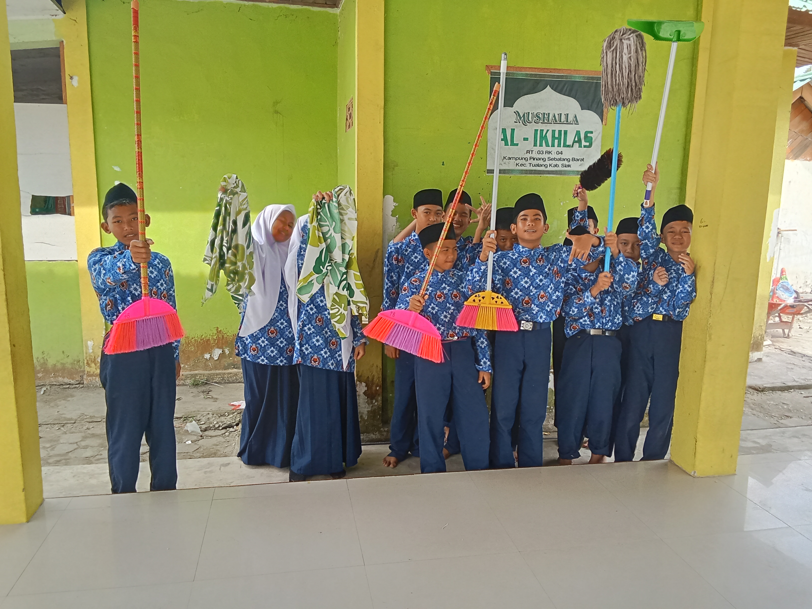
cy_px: 304
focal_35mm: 27
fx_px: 633
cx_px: 406
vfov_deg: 51.4
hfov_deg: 65.3
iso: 100
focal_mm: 2.79
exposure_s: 1/117
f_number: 2
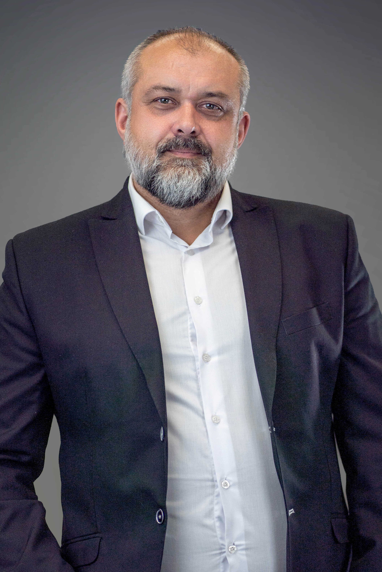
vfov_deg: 23.9
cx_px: 191
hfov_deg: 16.1
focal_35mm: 85
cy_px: 286
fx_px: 1353
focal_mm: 85
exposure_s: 1/2000
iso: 320
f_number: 2
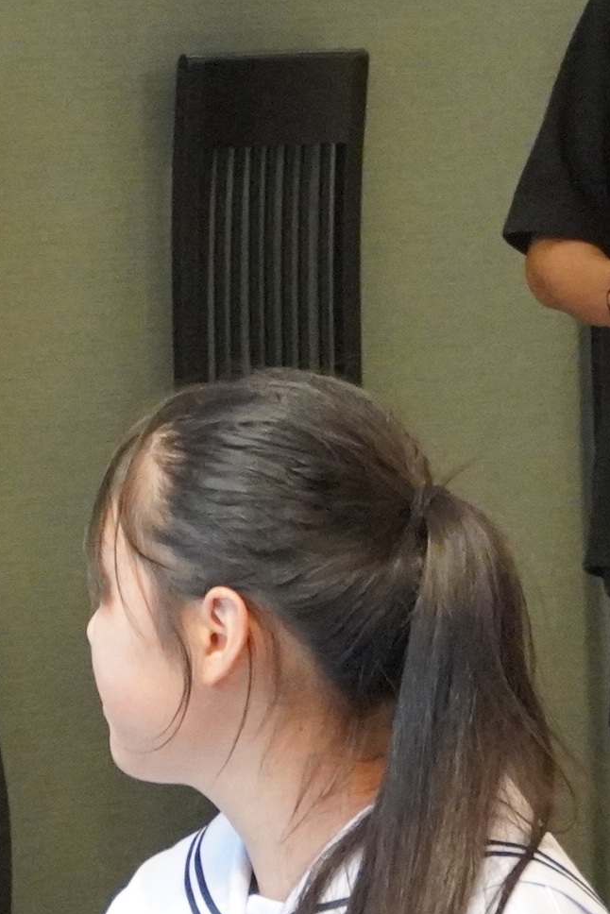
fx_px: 7009
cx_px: 228
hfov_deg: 5.0
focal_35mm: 276
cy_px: 487
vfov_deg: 7.5
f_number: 5
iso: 5000
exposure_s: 1/160
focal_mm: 42
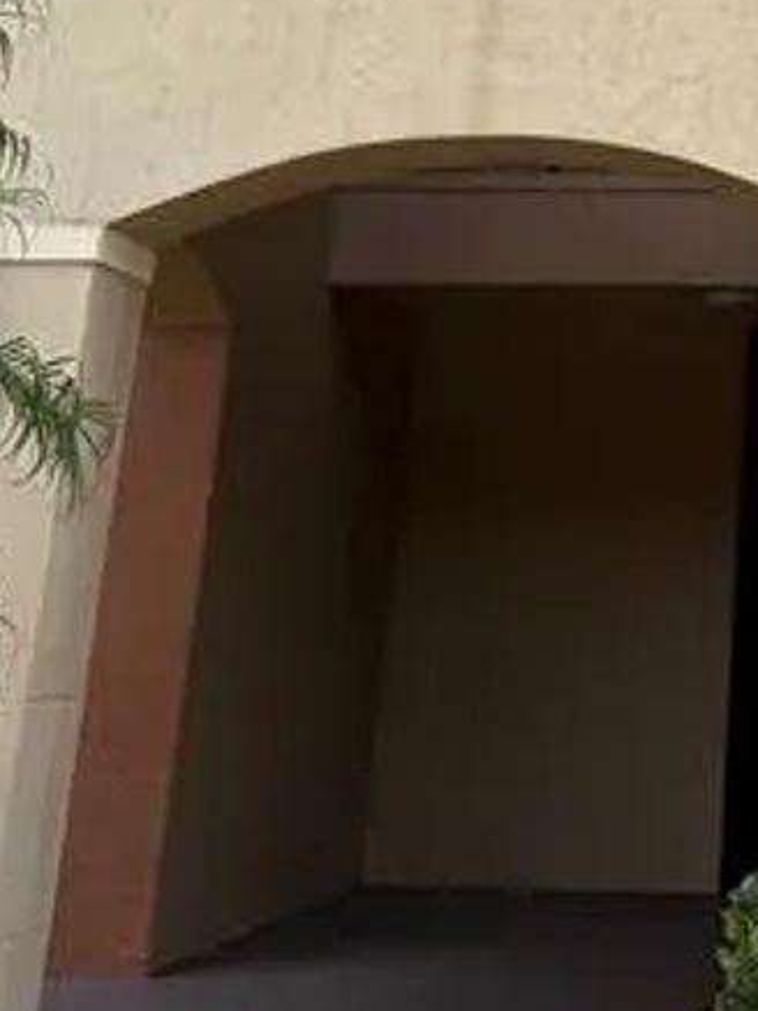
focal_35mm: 75
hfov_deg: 18.4
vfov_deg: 23.5
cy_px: -233
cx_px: 961
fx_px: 2189
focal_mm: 6.76
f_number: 1.78
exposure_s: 1/3425
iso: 100
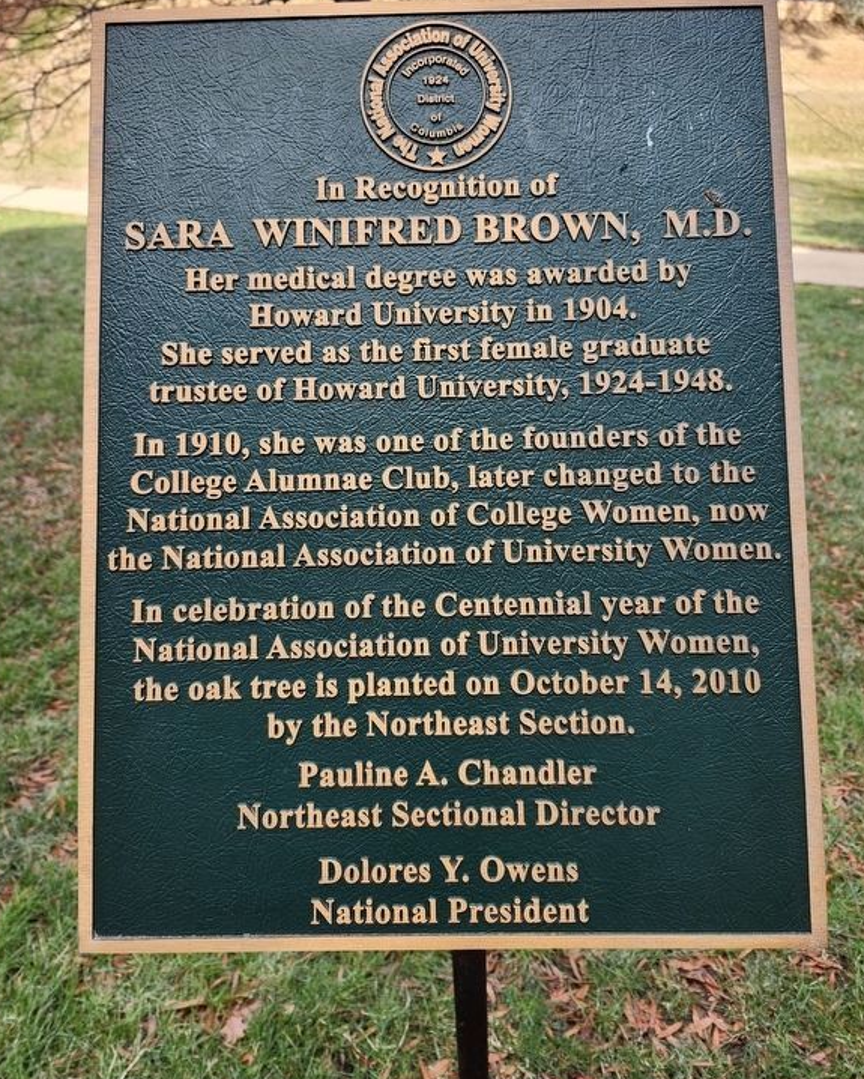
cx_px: 433
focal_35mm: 25
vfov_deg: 68.0
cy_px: 494
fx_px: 799
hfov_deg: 56.8
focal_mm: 5.54
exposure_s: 1/235
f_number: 1.8
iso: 25
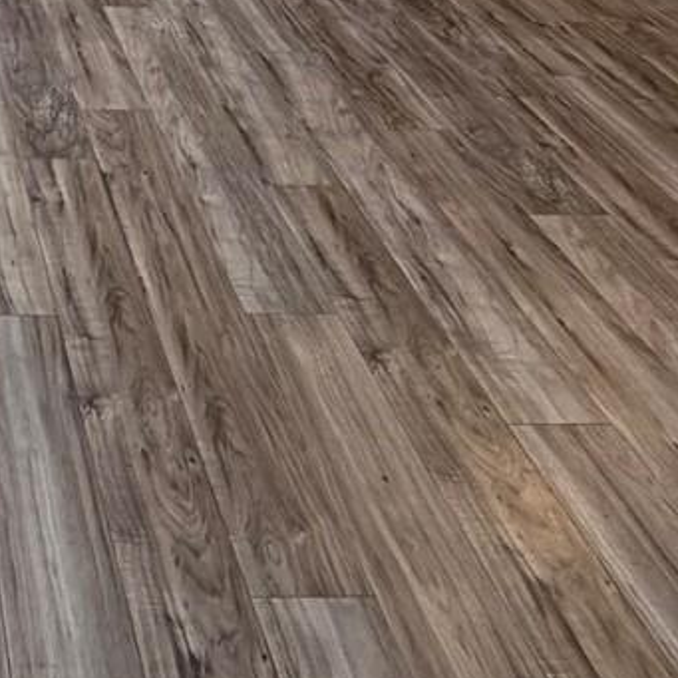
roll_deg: -0.5
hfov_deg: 26.6
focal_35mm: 58
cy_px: -360
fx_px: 1285
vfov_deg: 23.3
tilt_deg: -8.1
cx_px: -113
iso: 250
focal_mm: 2.22
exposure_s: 1/120
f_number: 2.2
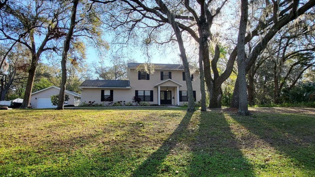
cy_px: 84
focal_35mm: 16
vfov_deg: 67.1
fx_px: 134
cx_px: 151
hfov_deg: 99.3
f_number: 2.2
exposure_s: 1/370
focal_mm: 1.74
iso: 32
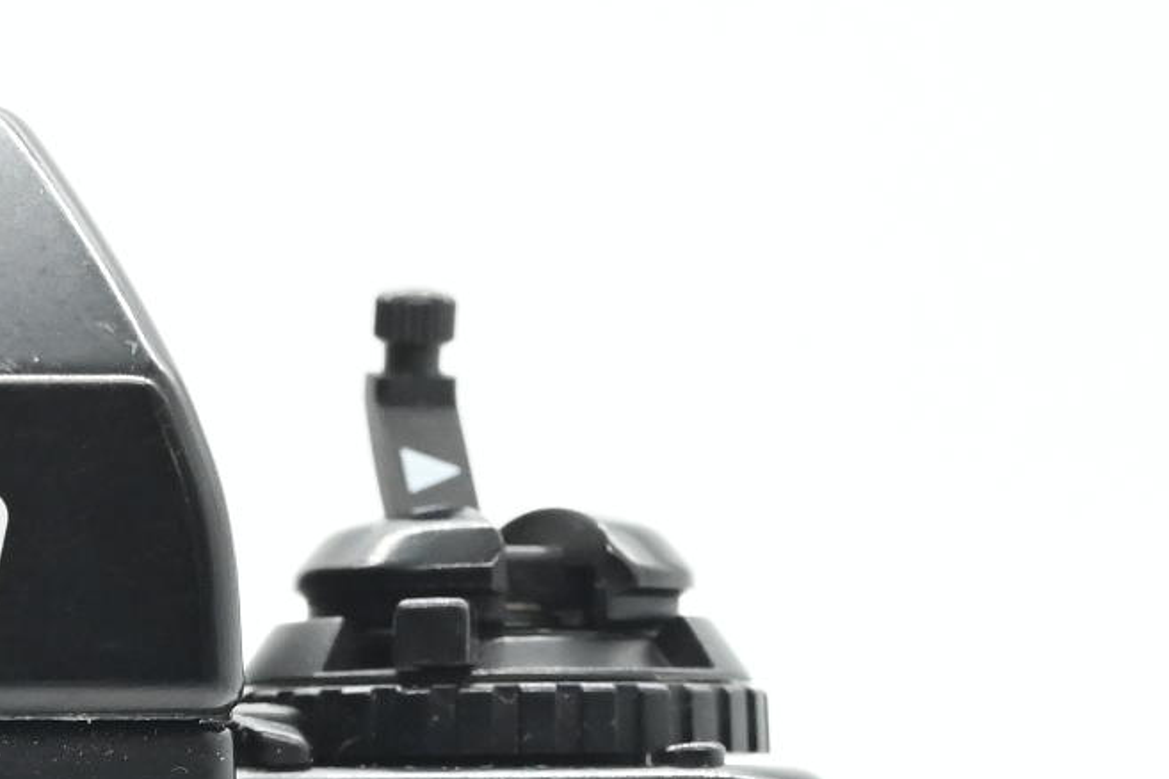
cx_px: -569
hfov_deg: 8.7
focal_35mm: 230
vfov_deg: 5.9
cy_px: 1387
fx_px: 7468
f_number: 11
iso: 3200
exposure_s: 1/160
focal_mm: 50
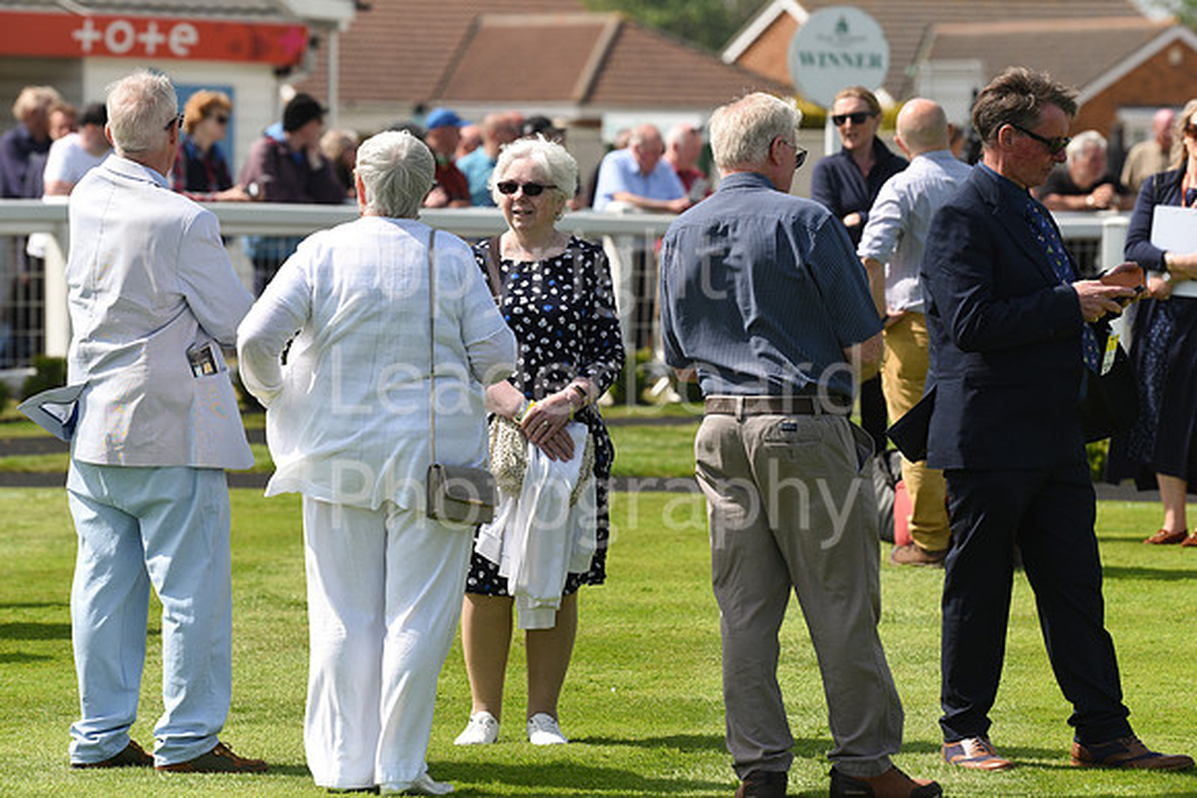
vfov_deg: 6.9
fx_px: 6651
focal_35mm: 200
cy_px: 399
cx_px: 598
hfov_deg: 10.3
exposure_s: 1/2000
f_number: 5.6
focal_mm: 200
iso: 400
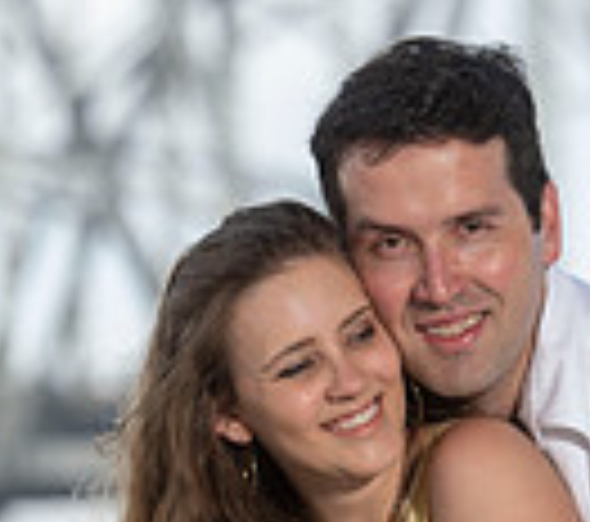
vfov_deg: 2.6
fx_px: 11456
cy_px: 216
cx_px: 395
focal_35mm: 629
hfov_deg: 2.9
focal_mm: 135
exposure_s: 1/200
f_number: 4.5
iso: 50
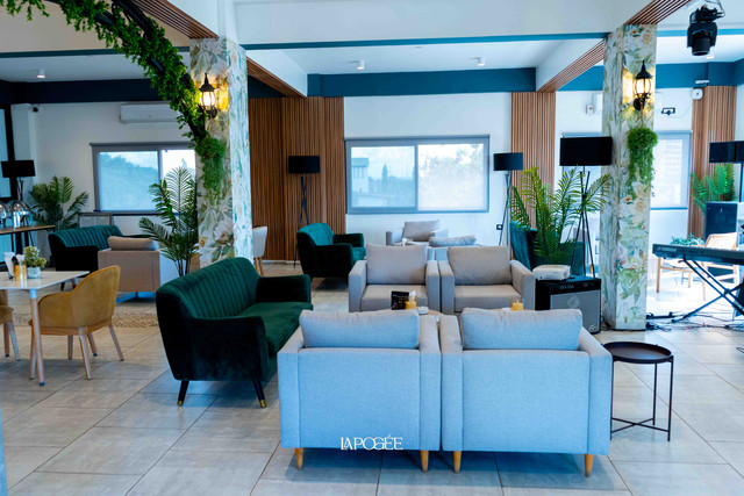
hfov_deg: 61.9
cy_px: 248
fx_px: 620
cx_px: 372
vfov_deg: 43.6
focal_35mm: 30
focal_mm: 30
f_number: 5
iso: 2000
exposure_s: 1/50
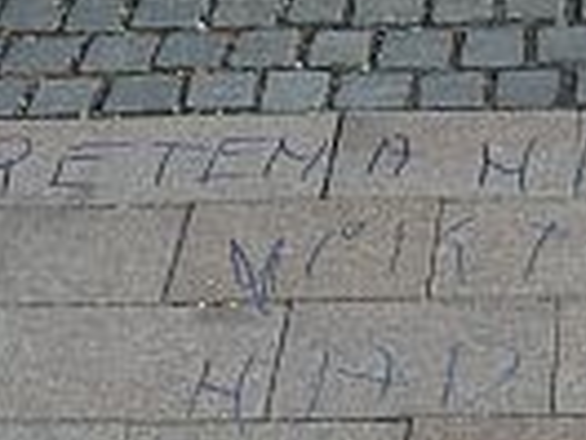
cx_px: 661
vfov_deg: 12.4
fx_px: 2015
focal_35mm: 119
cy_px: 138
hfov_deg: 16.0
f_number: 4
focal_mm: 7.4
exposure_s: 1/200
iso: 100
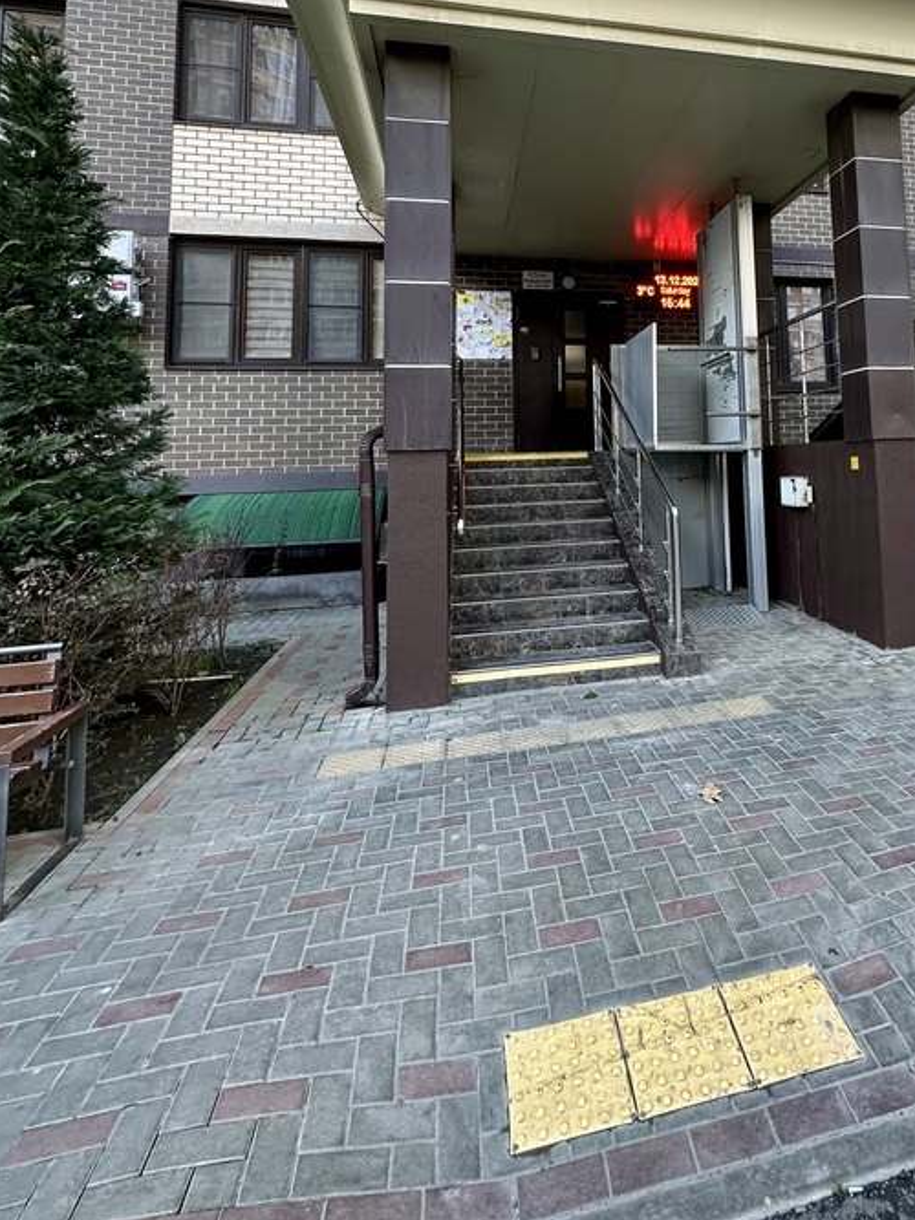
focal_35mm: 21
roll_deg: +1.6
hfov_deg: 60.9
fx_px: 740
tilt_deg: +7.5
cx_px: 651
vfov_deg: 75.9
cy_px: 384
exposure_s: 1/92
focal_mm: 2.22
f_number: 2.2
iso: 125
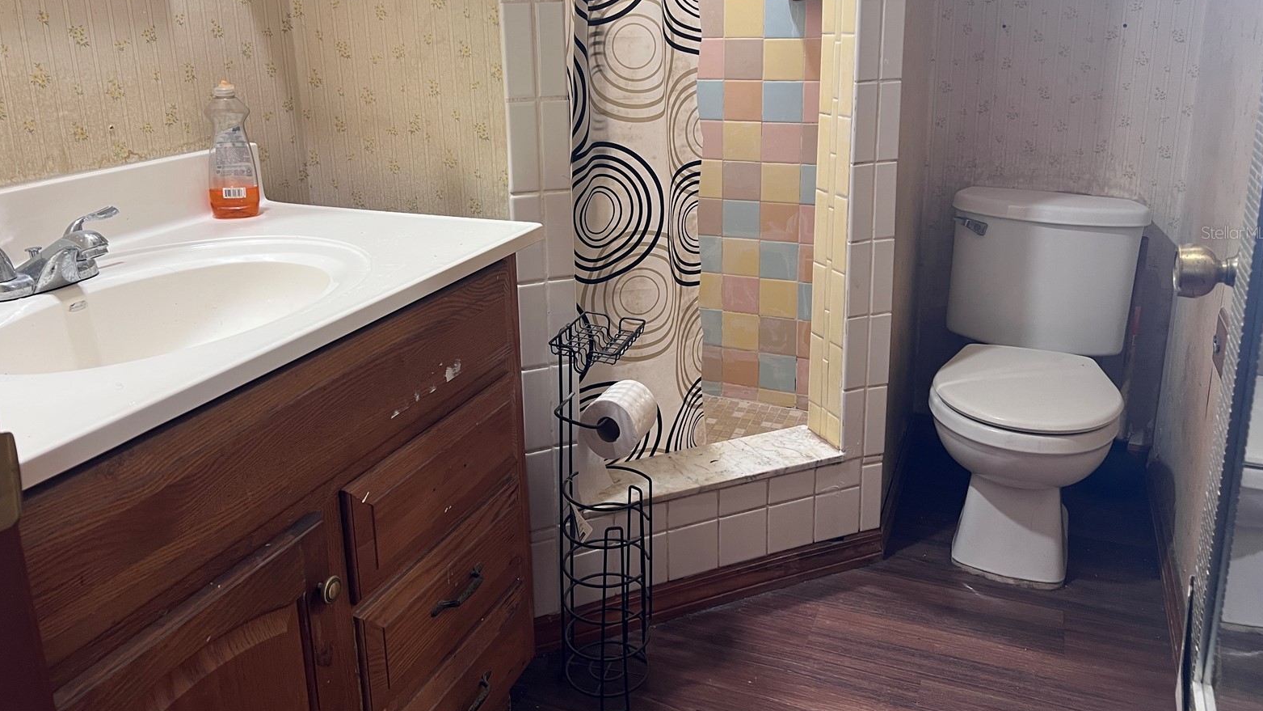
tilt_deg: -14.2
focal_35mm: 29
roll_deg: +1.9
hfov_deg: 66.1
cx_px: 631
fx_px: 971
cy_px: 232
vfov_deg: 39.7
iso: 100
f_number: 1.5
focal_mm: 5.7
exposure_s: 1/60
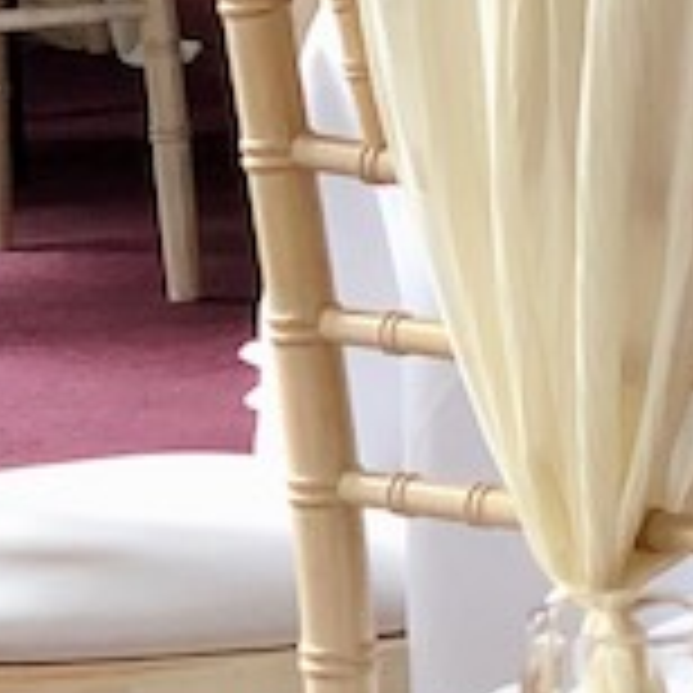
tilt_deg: -11.2
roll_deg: +1.0
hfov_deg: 4.5
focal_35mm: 383
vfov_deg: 4.6
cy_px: 536
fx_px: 8675
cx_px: 1584
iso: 50
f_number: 2.4
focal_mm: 6
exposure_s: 1/60
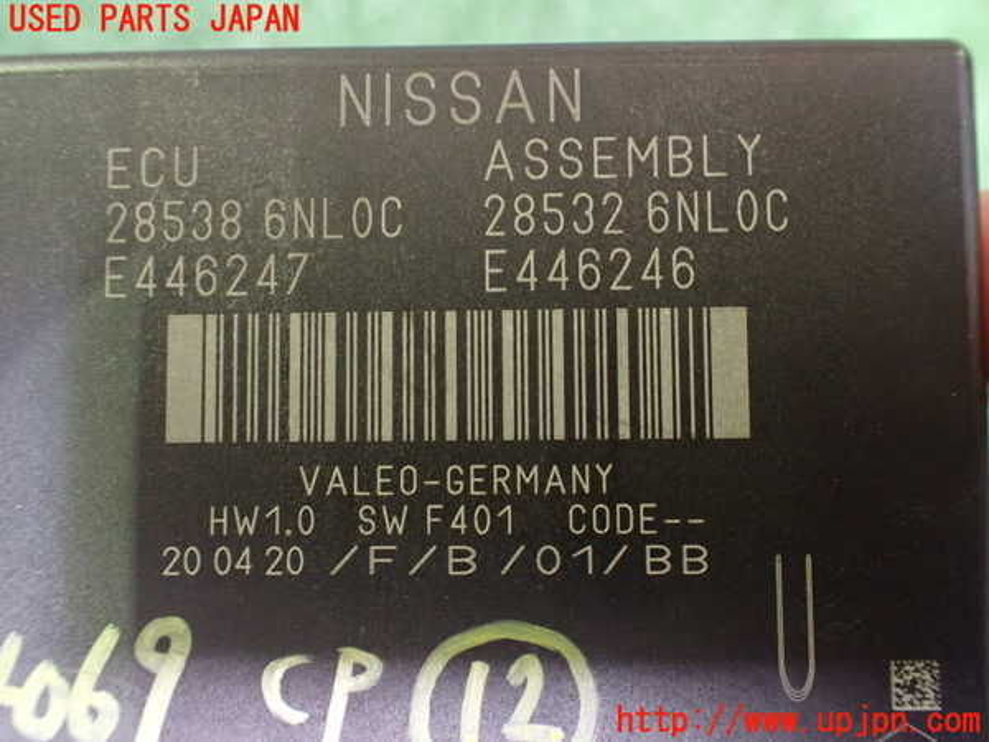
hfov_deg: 60.0
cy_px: 371
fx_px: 857
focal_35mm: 30
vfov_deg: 46.8
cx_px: 494
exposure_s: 1/30
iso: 1250
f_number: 2.3
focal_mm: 5.4
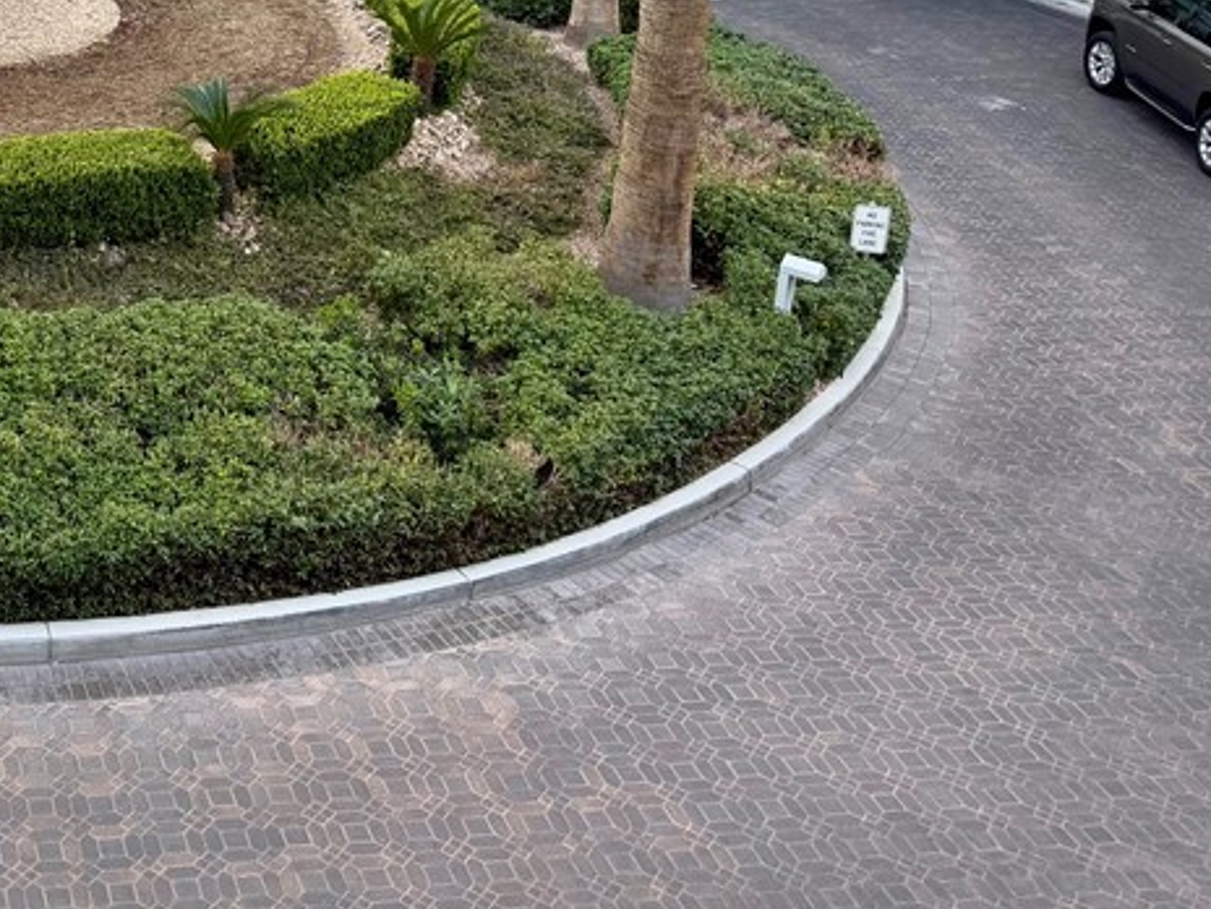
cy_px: -50
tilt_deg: -15.0
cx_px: -31
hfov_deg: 32.9
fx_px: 1854
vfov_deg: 25.8
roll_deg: +0.0
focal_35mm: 53
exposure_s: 1/567
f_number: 1.78
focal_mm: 6.76
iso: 100
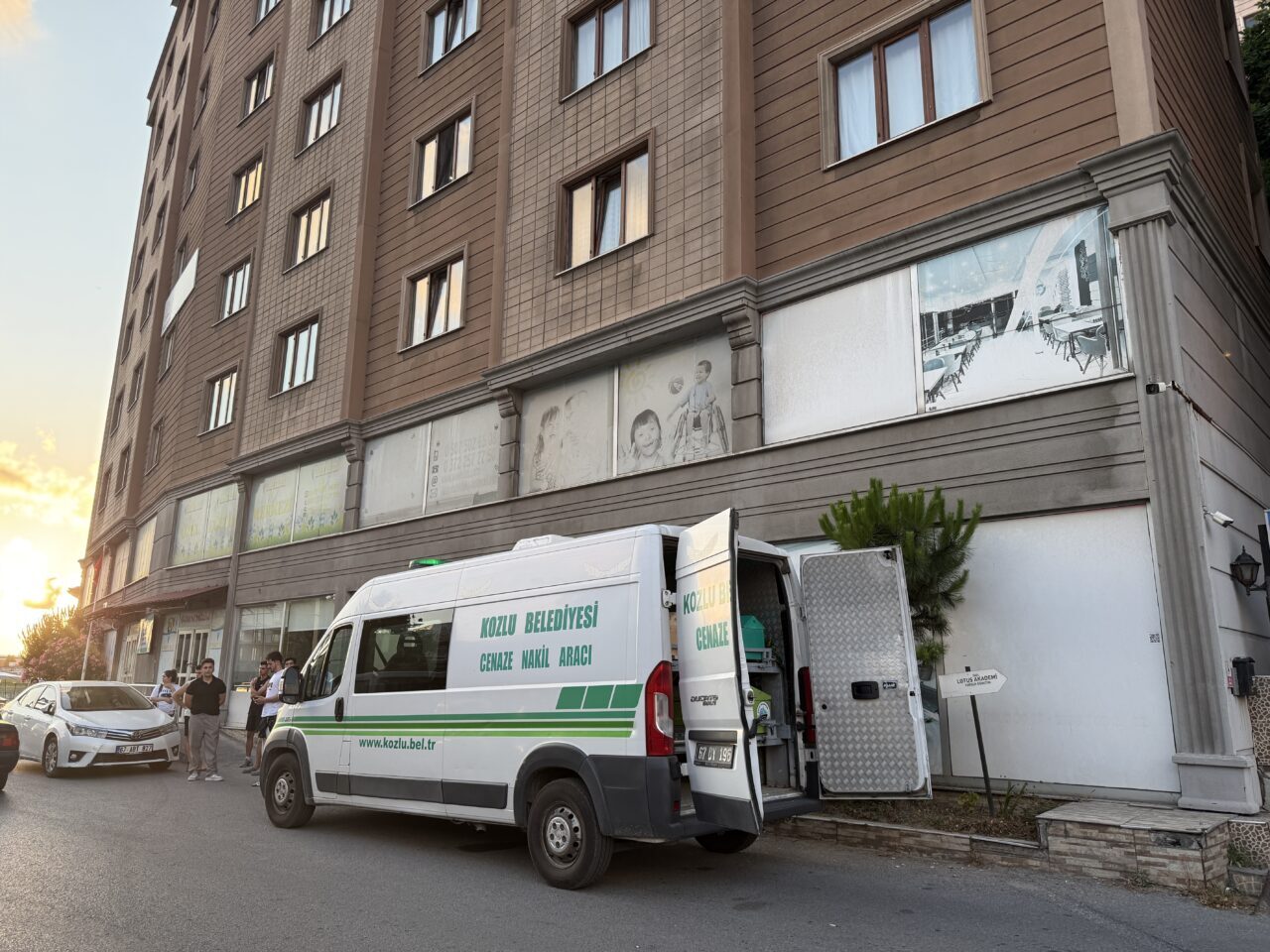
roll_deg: -1.1
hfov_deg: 71.6
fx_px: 881
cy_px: 476
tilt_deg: +12.8
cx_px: 635
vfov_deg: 56.8
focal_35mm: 24
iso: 100
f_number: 1.78
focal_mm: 6.76
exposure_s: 1/397
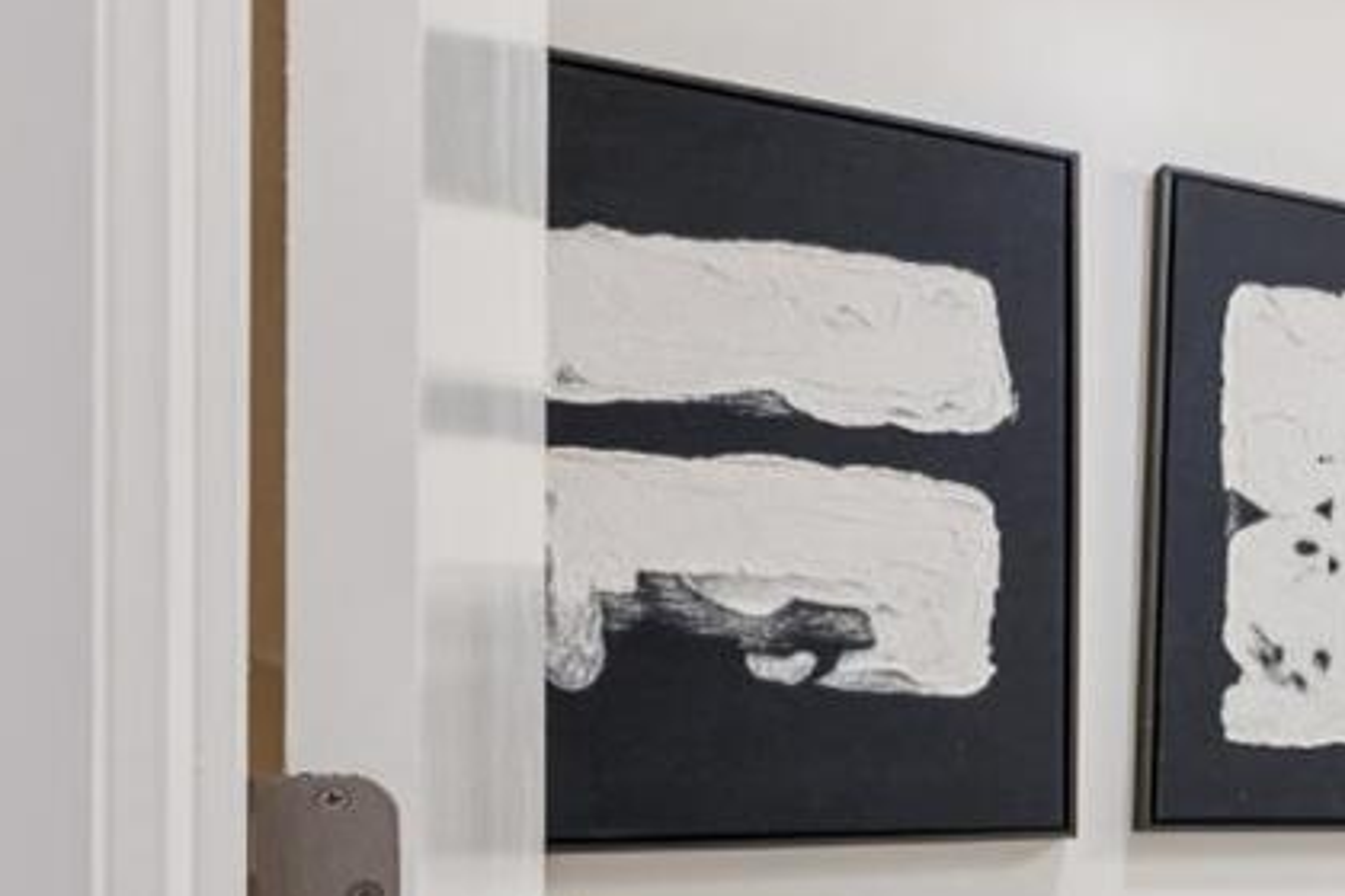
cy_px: 736
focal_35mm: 50
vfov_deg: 26.6
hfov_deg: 25.4
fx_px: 1857
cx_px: 2178
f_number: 8
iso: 140
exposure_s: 1/2.5
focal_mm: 14.5
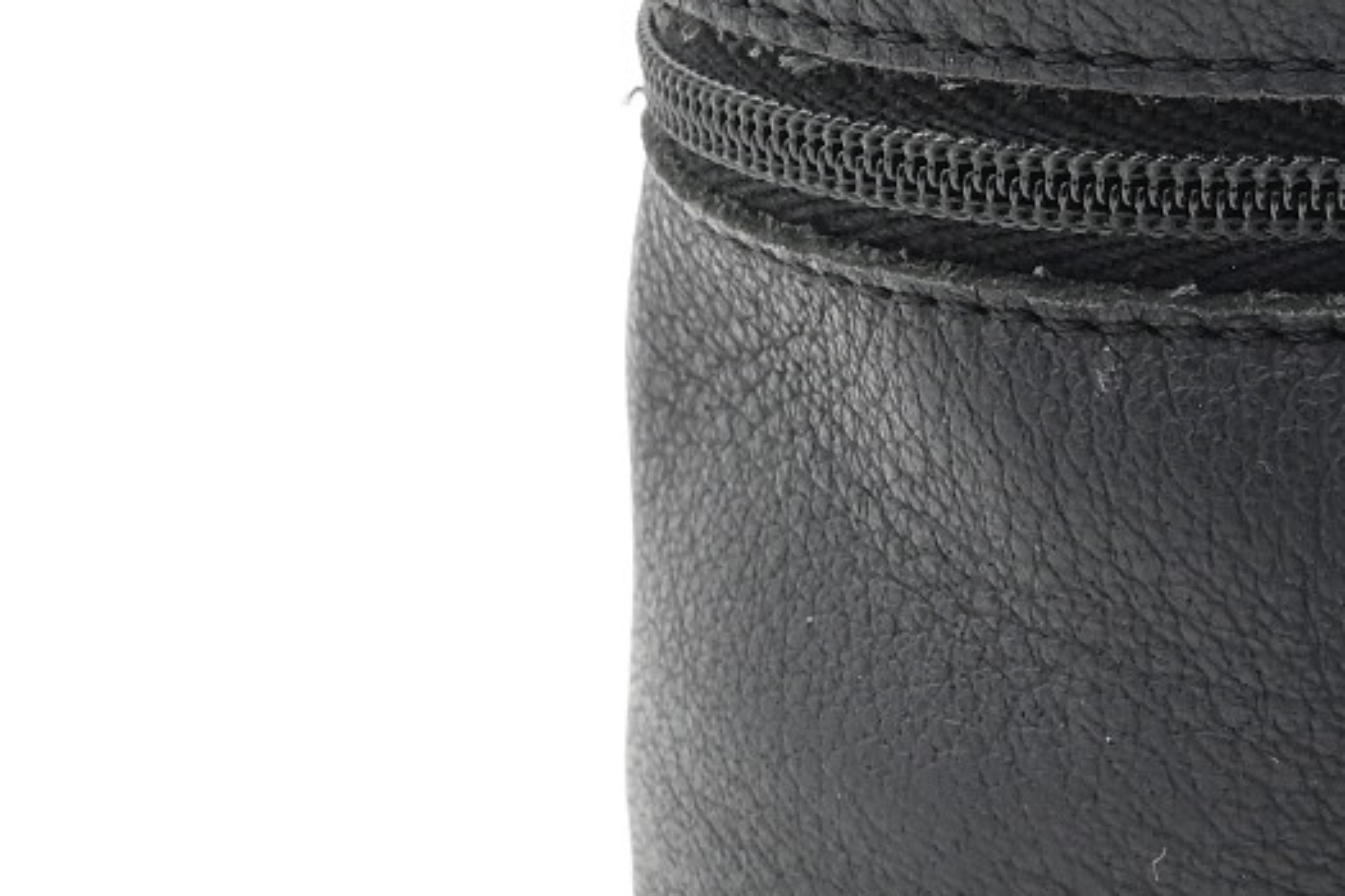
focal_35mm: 281
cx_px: 2137
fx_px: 10498
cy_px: 479
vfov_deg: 4.9
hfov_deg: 7.2
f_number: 13
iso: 1250
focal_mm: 50
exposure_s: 1/125
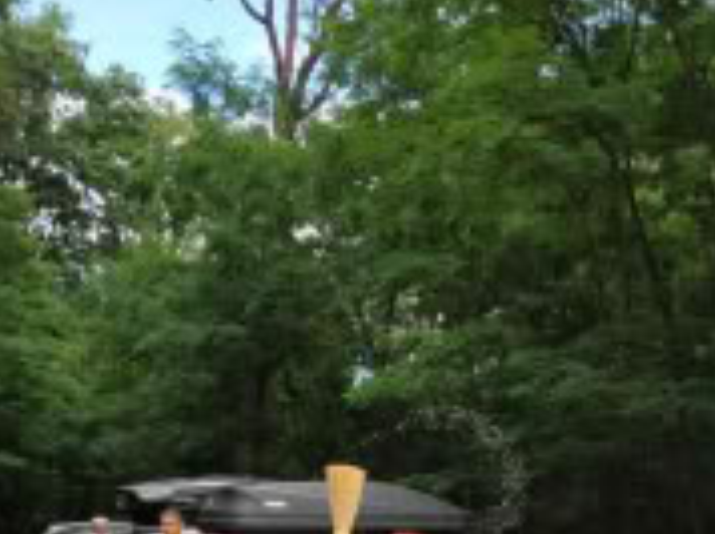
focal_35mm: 54
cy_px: 562
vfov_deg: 25.3
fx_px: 1114
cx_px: 406
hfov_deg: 35.5
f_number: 1.9
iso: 250
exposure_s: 1/665
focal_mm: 3.94
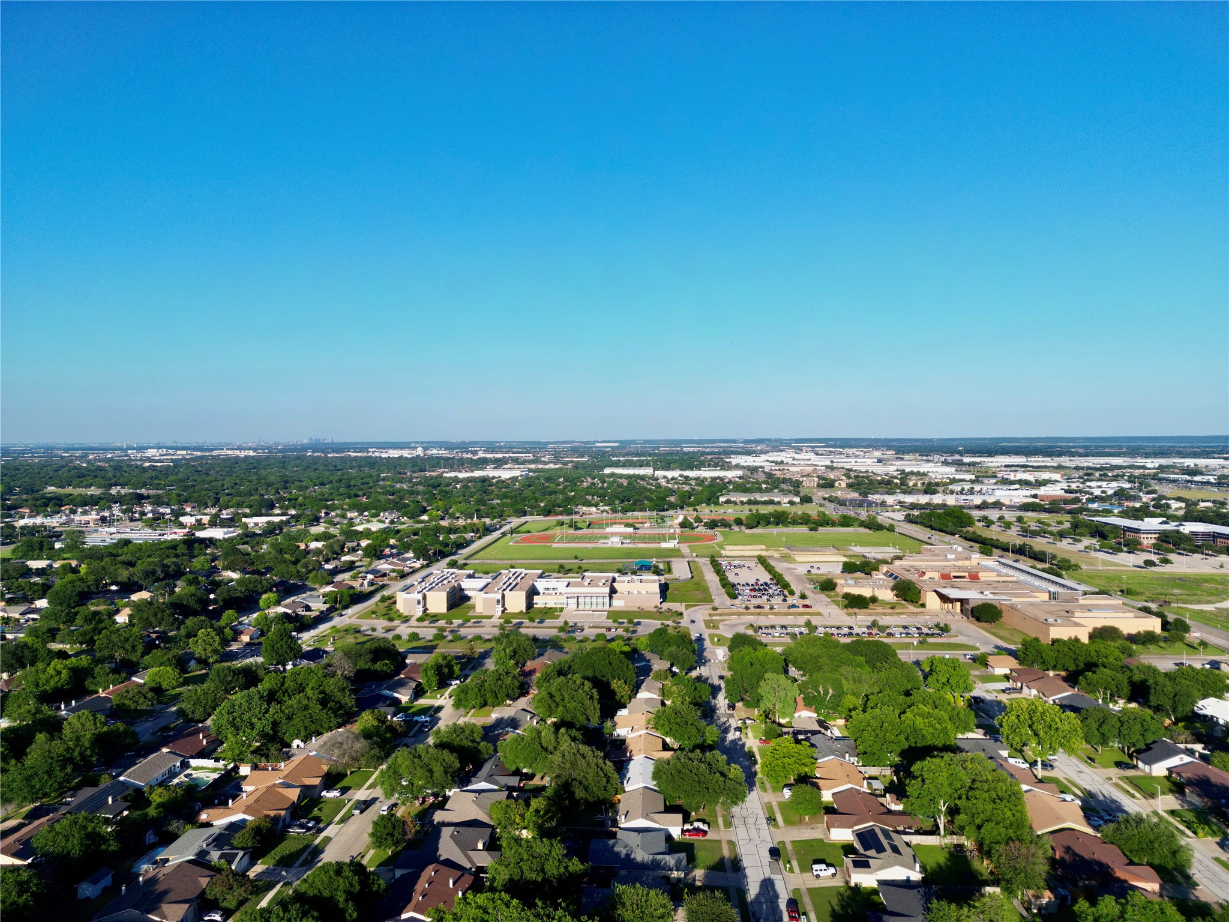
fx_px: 852
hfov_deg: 71.6
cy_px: 461
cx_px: 614
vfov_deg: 56.8
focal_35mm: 24
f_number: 1.7
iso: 120
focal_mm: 6.72
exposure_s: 1/1600
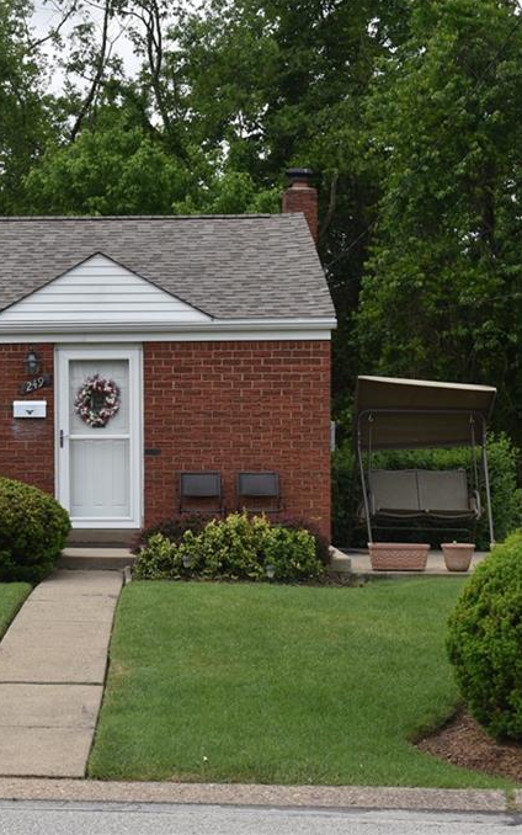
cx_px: -36
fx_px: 1838
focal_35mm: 81
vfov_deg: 25.6
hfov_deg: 15.8
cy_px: 416
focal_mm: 35
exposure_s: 1/250
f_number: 8
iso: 100
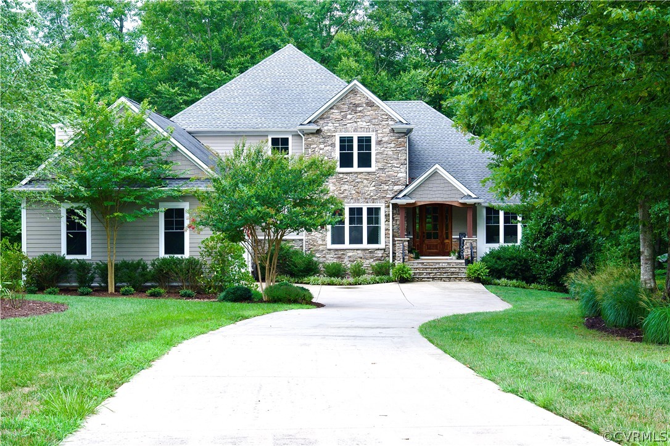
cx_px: 335
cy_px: 223
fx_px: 819
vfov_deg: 30.5
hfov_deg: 44.5
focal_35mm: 44
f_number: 16
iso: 125
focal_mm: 44
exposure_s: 1/50
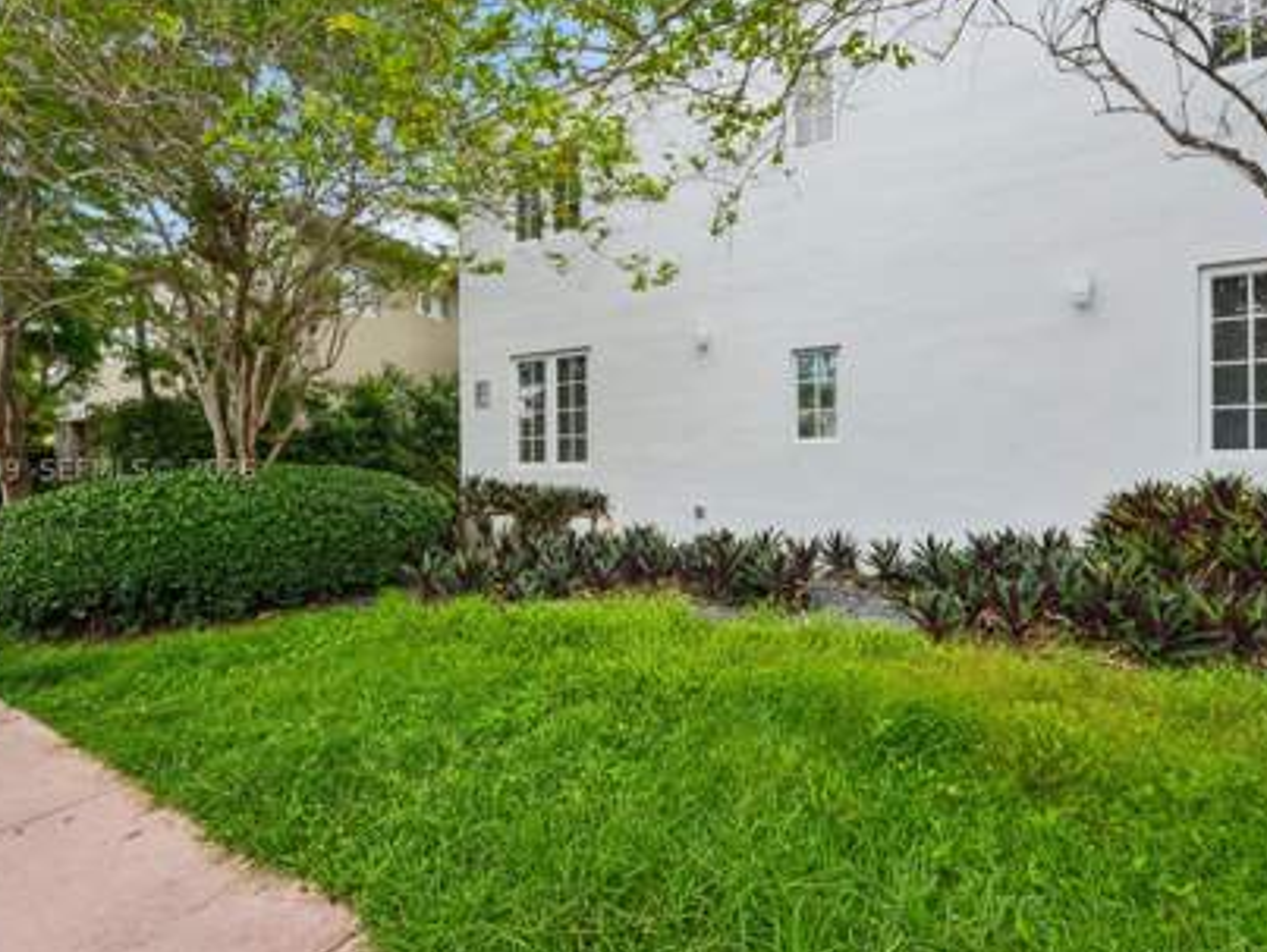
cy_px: 467
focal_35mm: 16
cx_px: 607
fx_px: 586
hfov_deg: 94.4
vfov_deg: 78.2
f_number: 8
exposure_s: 1/250
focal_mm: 14
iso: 200
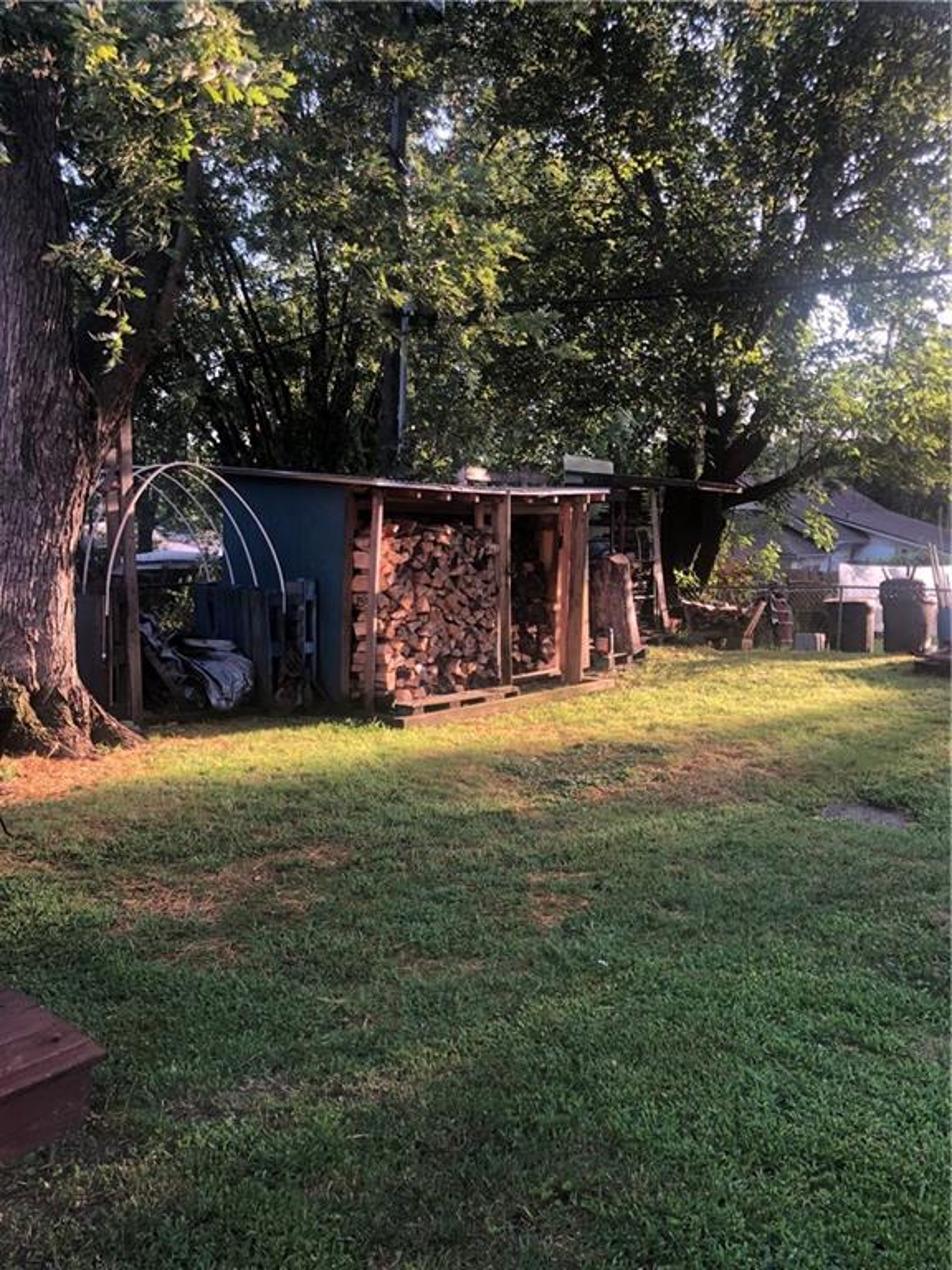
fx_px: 1027
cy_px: 635
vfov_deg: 63.4
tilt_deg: -7.5
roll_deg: -1.2
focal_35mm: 28
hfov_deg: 49.7
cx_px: 476
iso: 50
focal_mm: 3.99
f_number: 1.8
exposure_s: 1/120
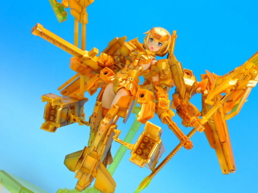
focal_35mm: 85
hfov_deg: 23.0
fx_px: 634
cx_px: 129
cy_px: 96
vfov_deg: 17.4
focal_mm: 18.2
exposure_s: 1
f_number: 7.1
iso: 80
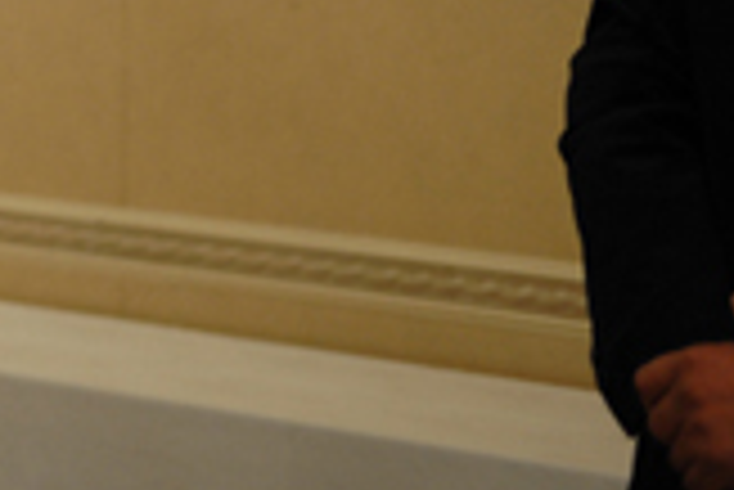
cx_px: -635
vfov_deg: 9.5
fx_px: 2796
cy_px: -432
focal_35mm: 137
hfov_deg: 13.3
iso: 1000
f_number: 2.8
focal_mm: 35
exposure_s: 1/100
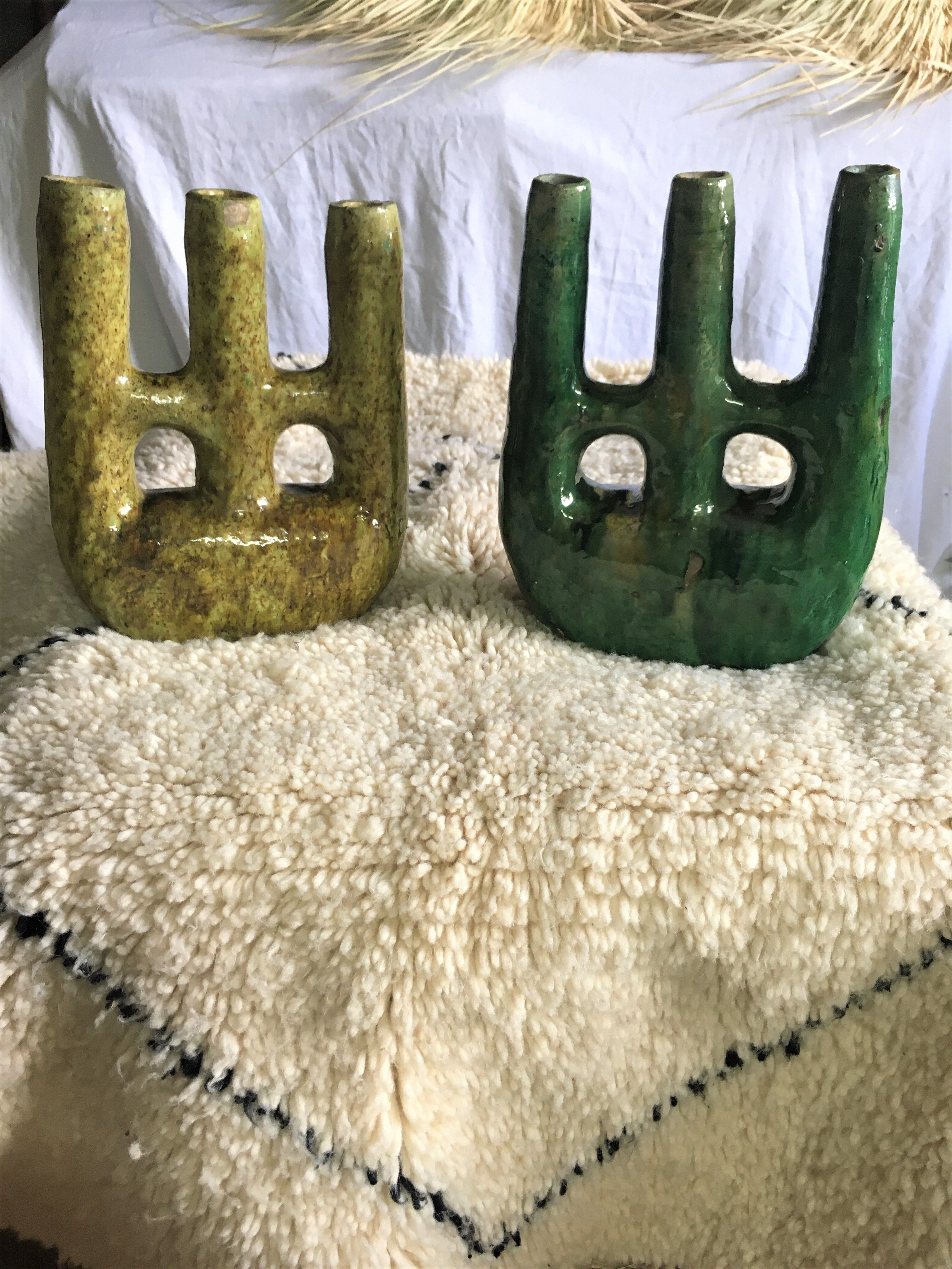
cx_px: 476
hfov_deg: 48.2
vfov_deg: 61.7
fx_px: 1063
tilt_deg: -32.3
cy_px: 634
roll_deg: +2.9
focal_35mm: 29
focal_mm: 4.15
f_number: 2.2
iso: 80
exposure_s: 1/33
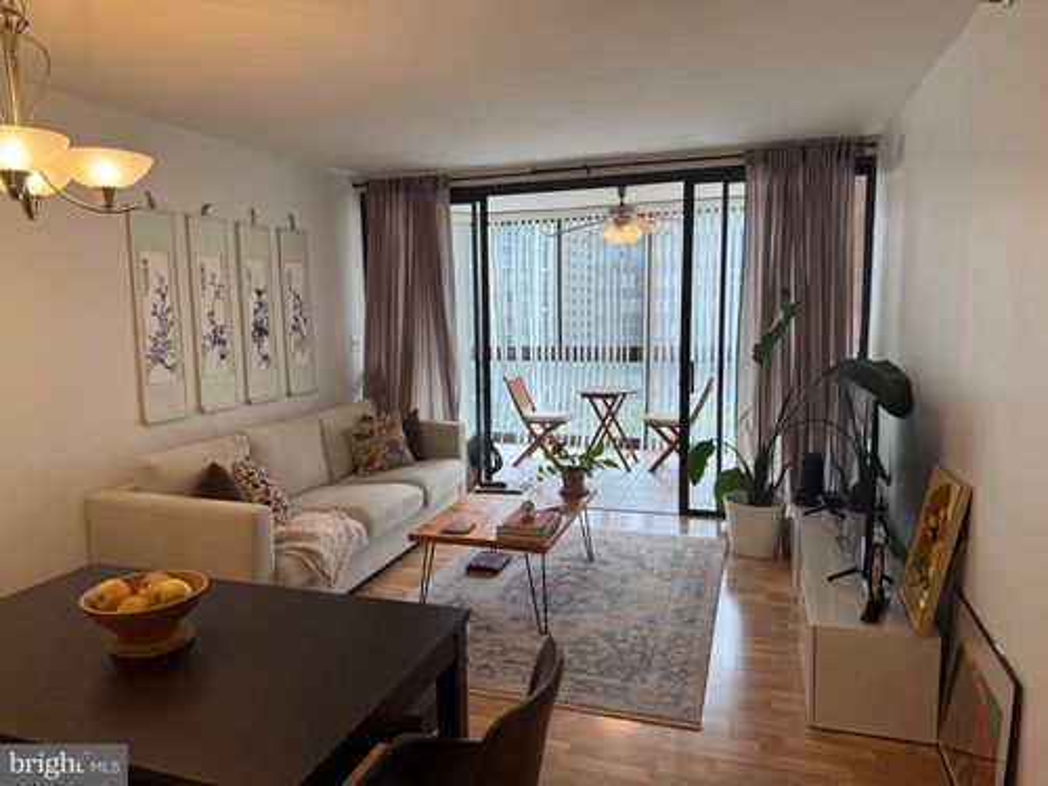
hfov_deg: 71.6
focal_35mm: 24
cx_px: 524
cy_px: 393
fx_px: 727
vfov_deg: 56.8
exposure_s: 1/137
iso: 64
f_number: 1.78
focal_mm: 6.76
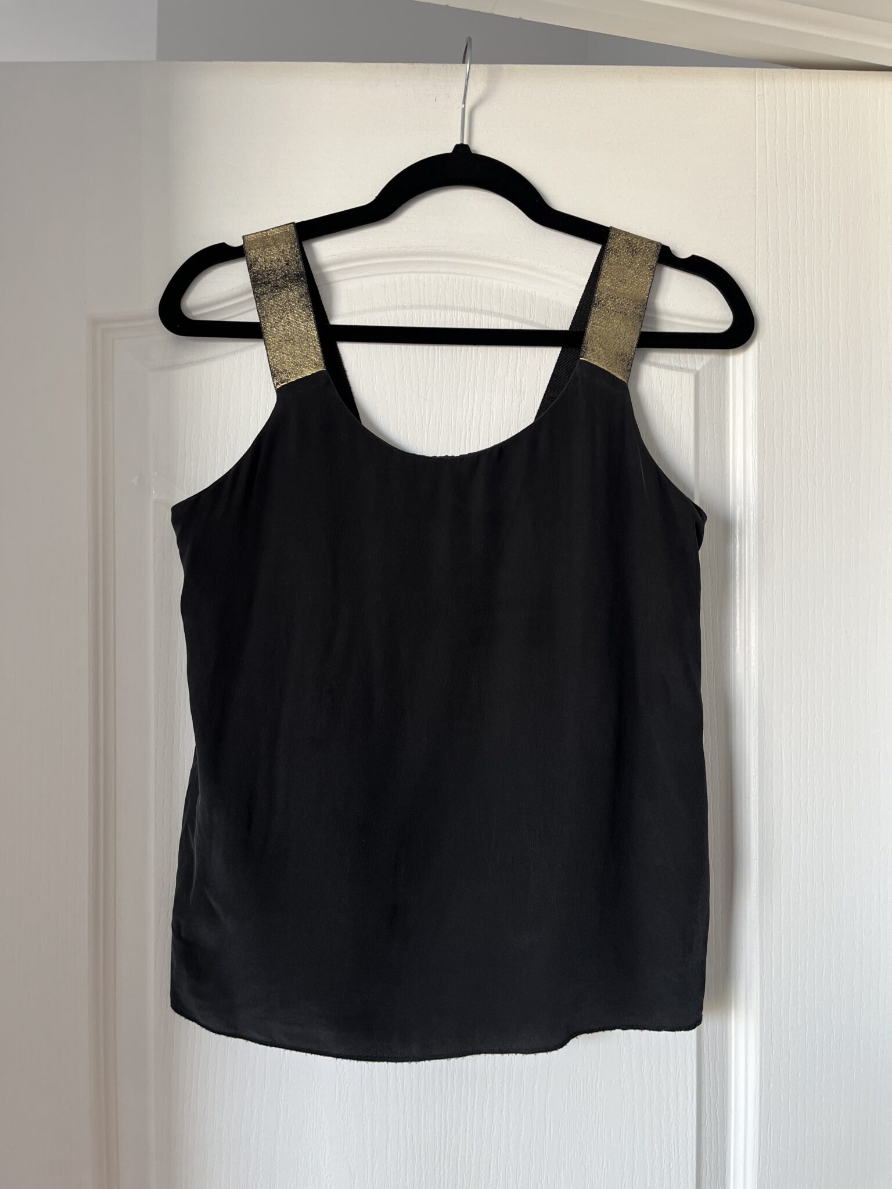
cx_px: 446
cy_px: 594
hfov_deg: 53.1
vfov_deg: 67.3
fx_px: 893
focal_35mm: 26
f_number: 1.6
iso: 100
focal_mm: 5.1
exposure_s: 1/75
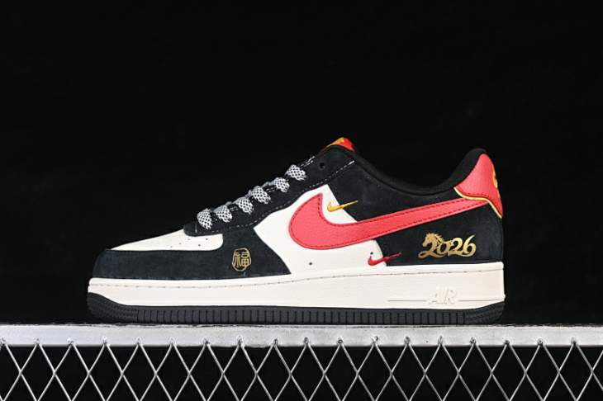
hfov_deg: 27.0
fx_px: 1256
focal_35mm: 75
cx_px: 302
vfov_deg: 18.2
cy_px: 200
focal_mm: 50
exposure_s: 1/60
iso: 160
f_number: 6.3
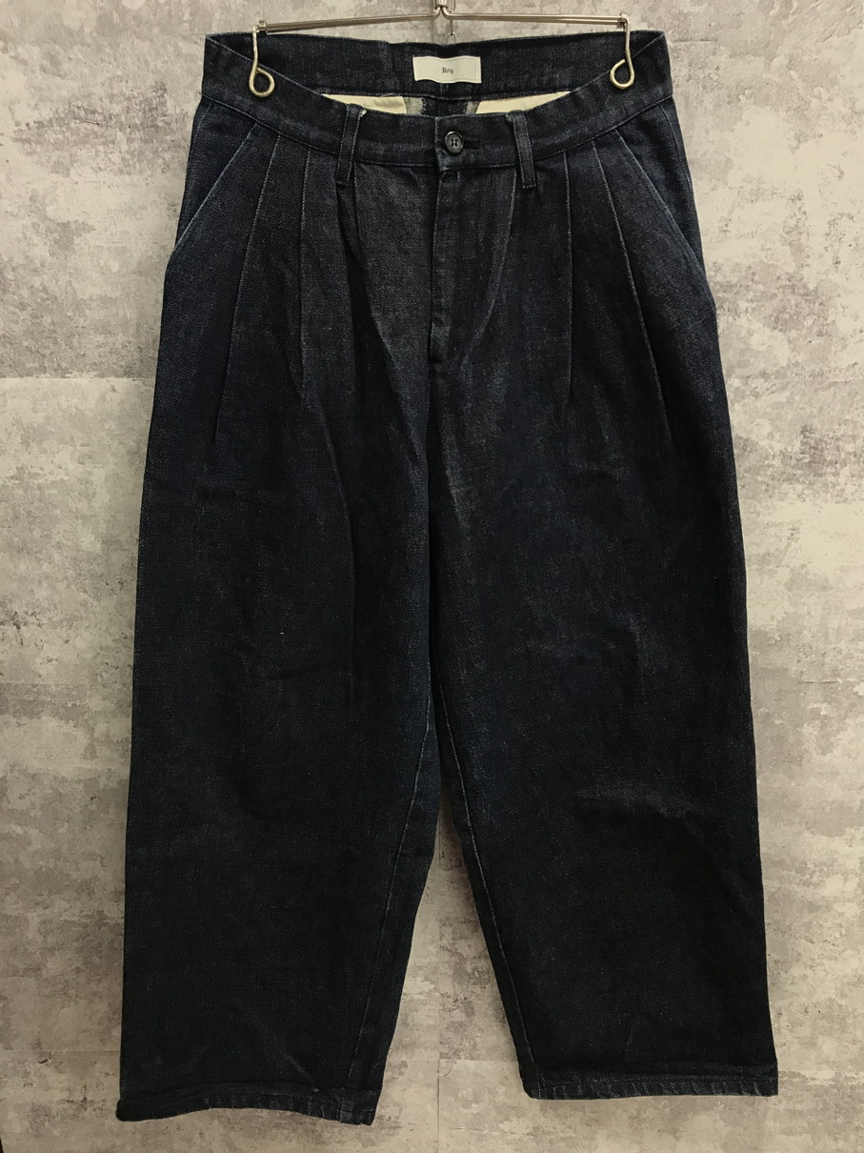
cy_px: 576
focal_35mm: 28
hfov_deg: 49.7
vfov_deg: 63.5
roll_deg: +0.2
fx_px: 932
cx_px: 432
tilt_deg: -13.3
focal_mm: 3.99
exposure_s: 1/25
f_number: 1.8
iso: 32
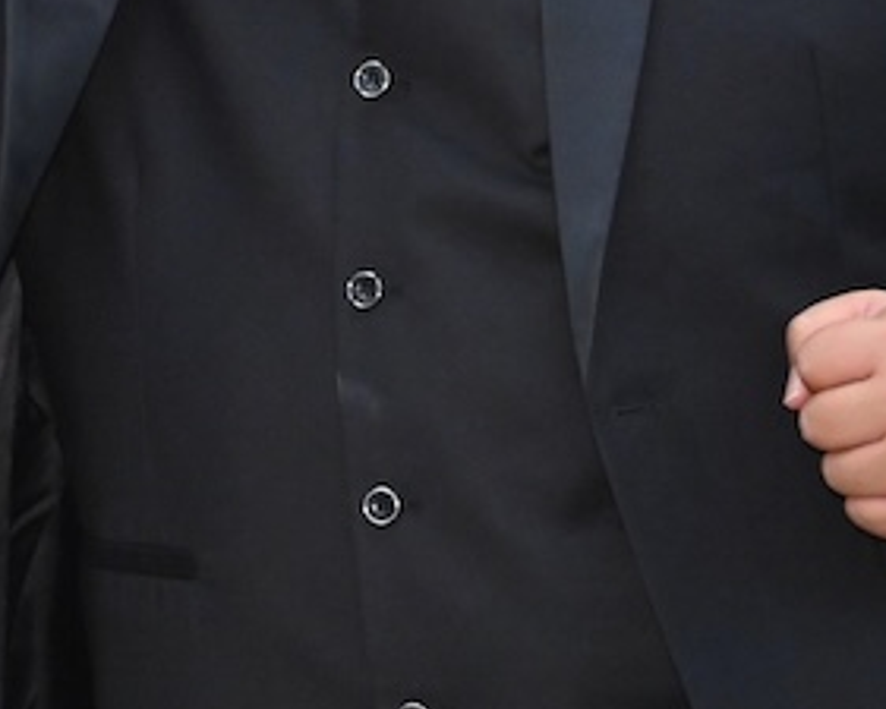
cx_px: 0
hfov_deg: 4.3
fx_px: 11830
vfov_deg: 3.4
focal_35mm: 451
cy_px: -84
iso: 6400
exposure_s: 1/200
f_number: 7.1
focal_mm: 135
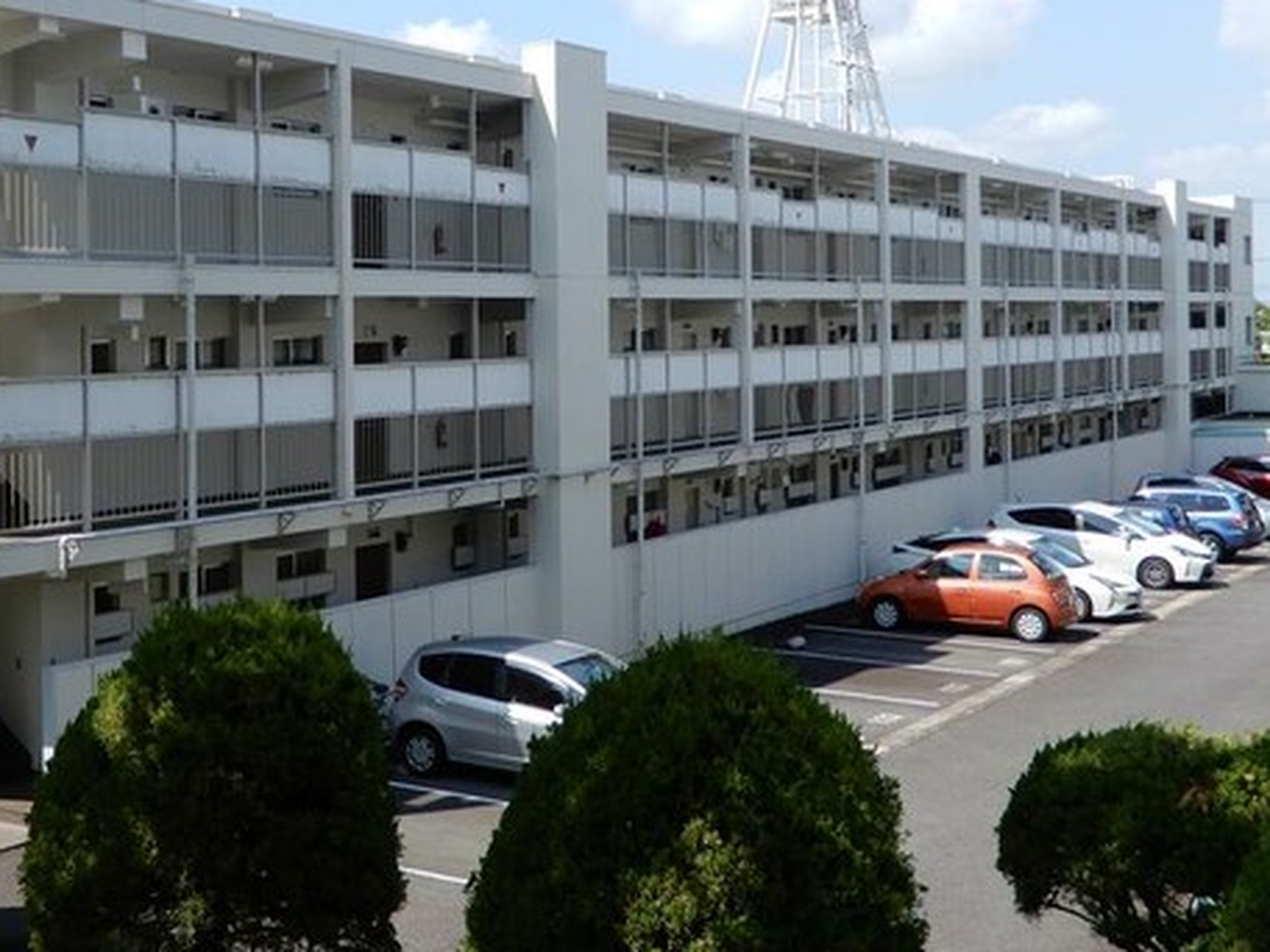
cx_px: 425
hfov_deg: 34.6
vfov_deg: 26.4
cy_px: 323
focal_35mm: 55
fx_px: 2018
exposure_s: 1/640
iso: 80
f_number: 4
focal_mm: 6.2
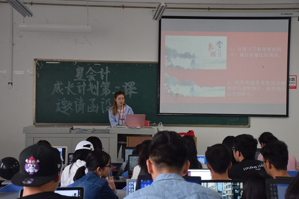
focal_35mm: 63
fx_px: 523
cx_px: 150
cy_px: 100
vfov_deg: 21.5
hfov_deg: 31.9
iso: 720
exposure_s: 1/60
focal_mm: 42
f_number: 4.5
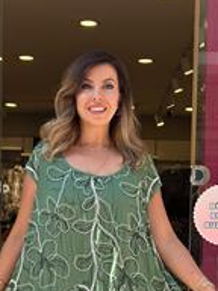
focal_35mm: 103
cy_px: 281
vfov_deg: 18.6
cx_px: 111
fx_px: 865
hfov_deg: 14.4
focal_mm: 6.86
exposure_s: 1/496
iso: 80
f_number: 1.78
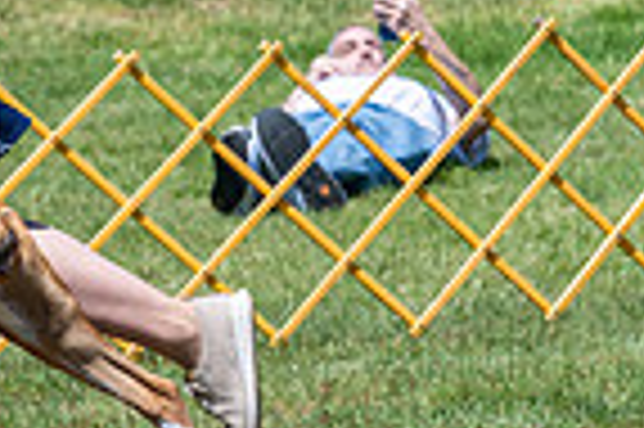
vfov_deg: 2.6
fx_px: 9309
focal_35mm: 521
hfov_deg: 3.9
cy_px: -70
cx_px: -446
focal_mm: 128
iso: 400
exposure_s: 1/1600
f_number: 6.3
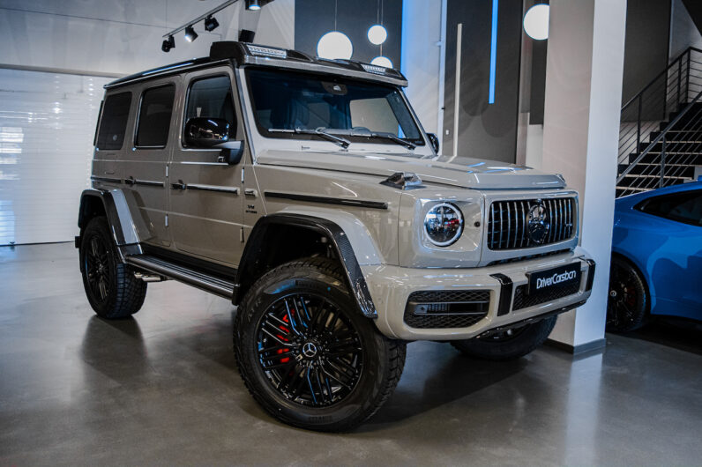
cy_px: 234
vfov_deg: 43.6
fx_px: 585
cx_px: 351
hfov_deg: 62.0
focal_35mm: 30
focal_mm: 20
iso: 1250
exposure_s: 1/60
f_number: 3.8
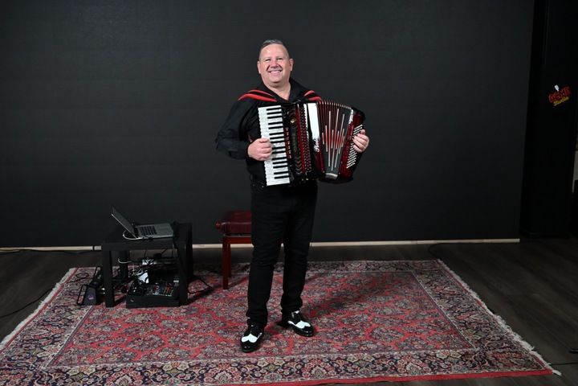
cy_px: 193
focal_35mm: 36
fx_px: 578
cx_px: 289
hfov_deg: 53.1
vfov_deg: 36.9
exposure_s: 1/125
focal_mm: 36
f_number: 5.6
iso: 5000
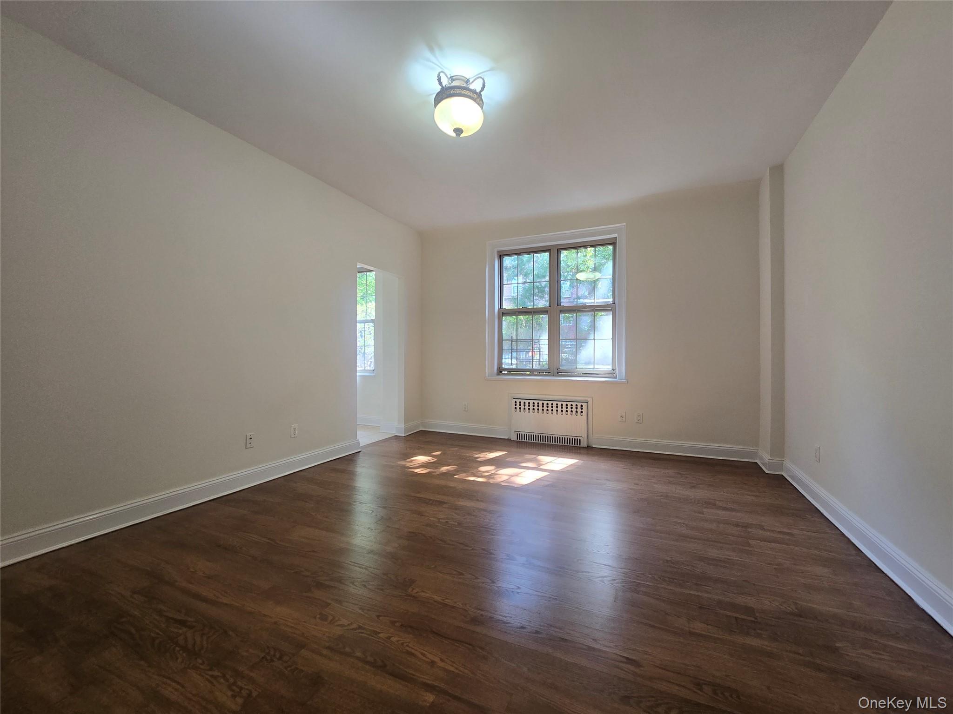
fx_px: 358
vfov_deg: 89.9
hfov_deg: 106.2
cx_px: 476
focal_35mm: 13
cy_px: 357
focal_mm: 2.2
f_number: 2.2
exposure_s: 1/60
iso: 125
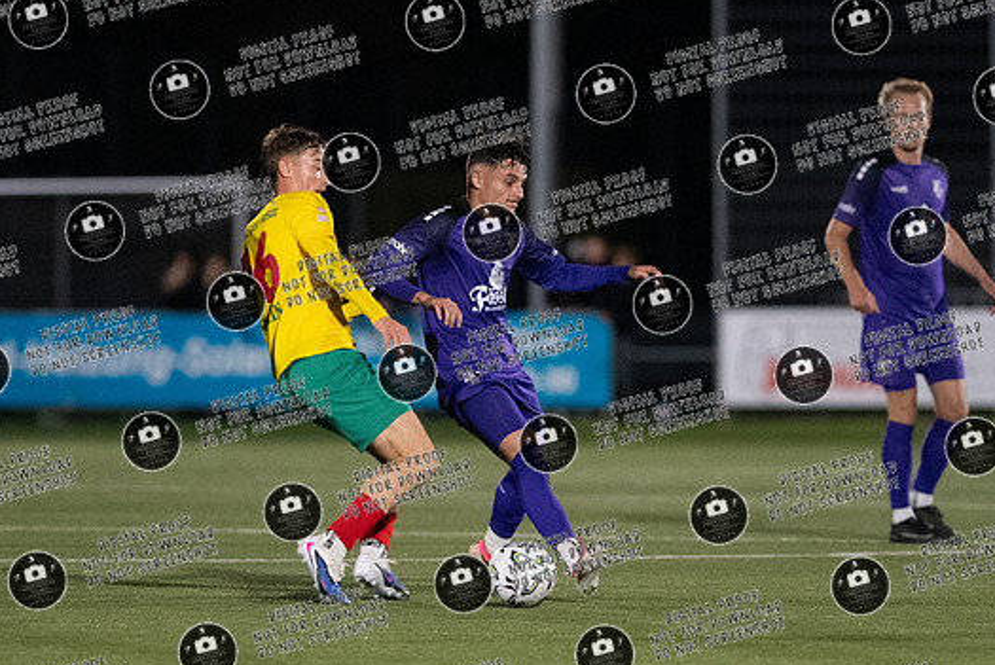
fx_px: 15158
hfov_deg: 3.8
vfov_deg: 2.5
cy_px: 371
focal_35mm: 548
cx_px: 533
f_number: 3.5
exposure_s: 1/1250
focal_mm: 300
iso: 10000
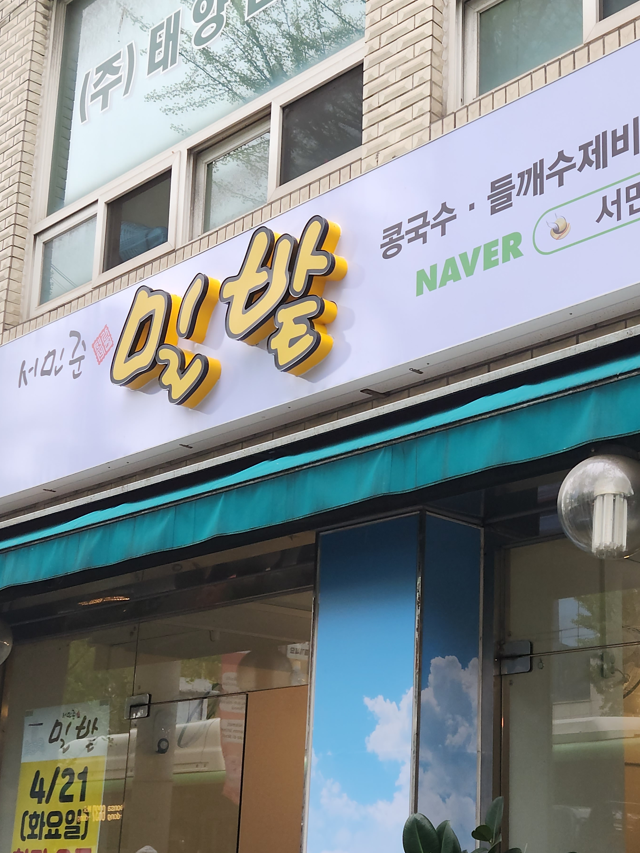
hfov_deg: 27.2
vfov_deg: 36.6
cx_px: 550
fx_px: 1282
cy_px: 530
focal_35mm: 52
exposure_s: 1/120
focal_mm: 5.4
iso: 32
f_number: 1.8
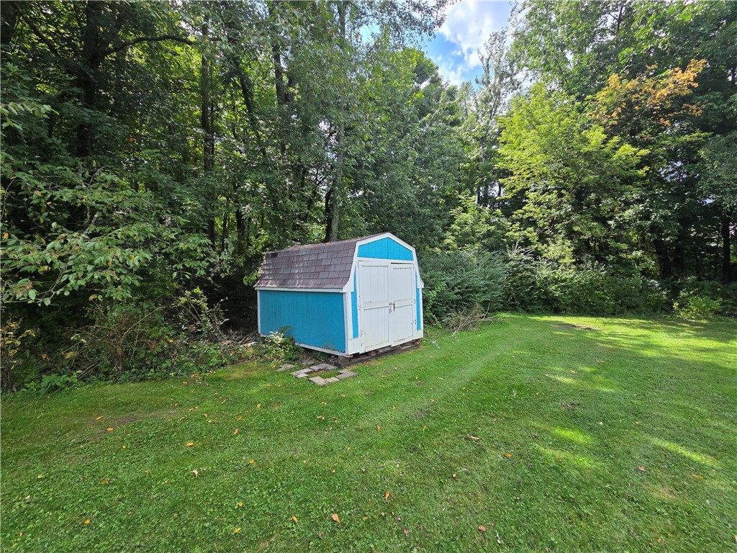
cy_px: 276
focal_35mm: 13
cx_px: 368
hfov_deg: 106.2
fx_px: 277
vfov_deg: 89.9
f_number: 2.2
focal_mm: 2.2
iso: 50
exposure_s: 1/647
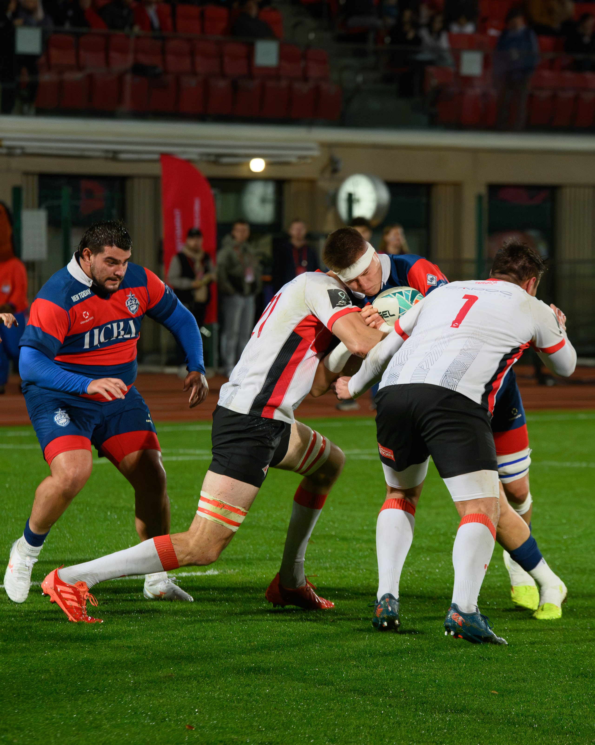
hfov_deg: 5.9
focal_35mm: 261
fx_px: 5745
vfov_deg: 7.4
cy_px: 372
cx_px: 372
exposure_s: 1/2000
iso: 6400
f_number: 5.6
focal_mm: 185
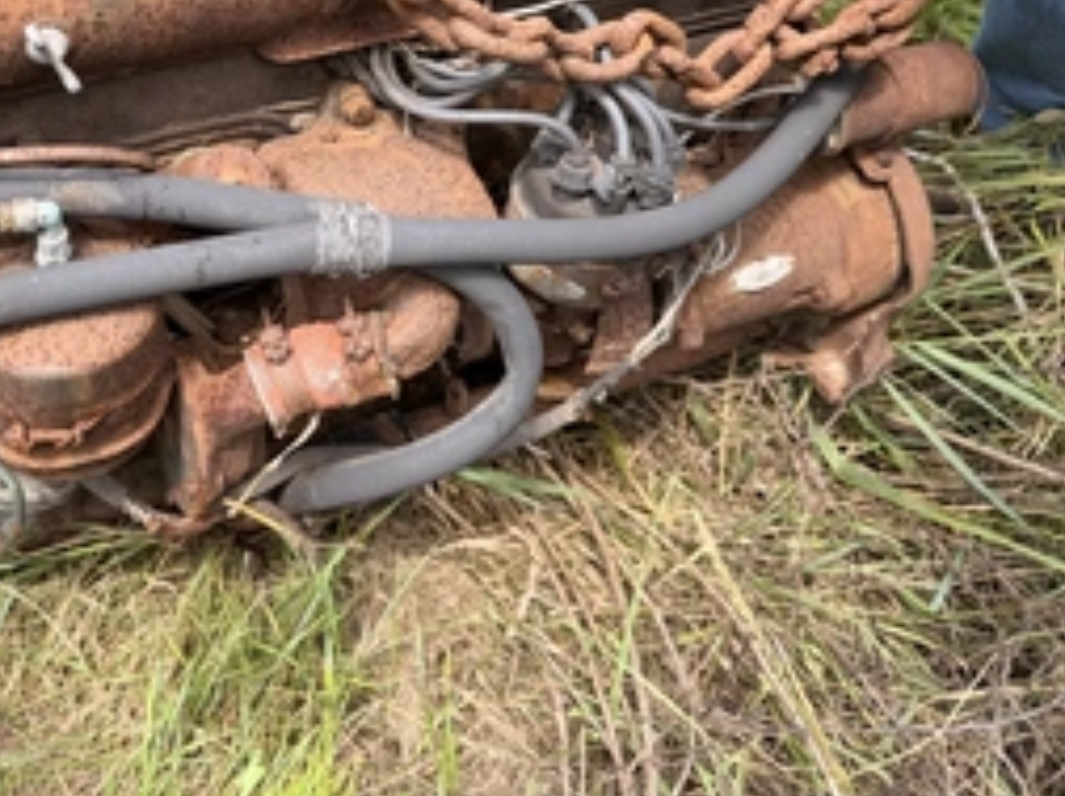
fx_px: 1167
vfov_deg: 36.5
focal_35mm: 38
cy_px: 177
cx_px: 274
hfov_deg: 47.3
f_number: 1.78
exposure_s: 1/602
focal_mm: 6.76
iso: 80
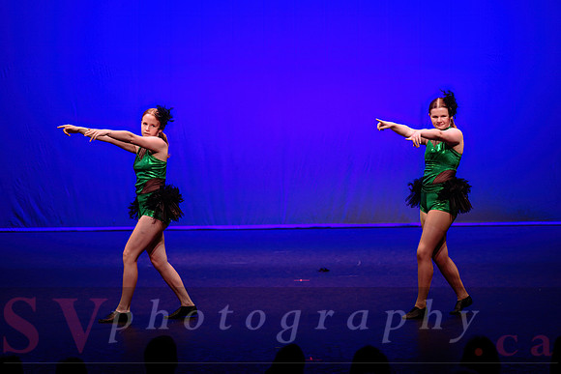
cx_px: 280
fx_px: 2104
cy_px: 187
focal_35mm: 135
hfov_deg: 15.2
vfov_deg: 10.2
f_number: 2.8
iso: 1250
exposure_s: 1/400
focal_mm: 135
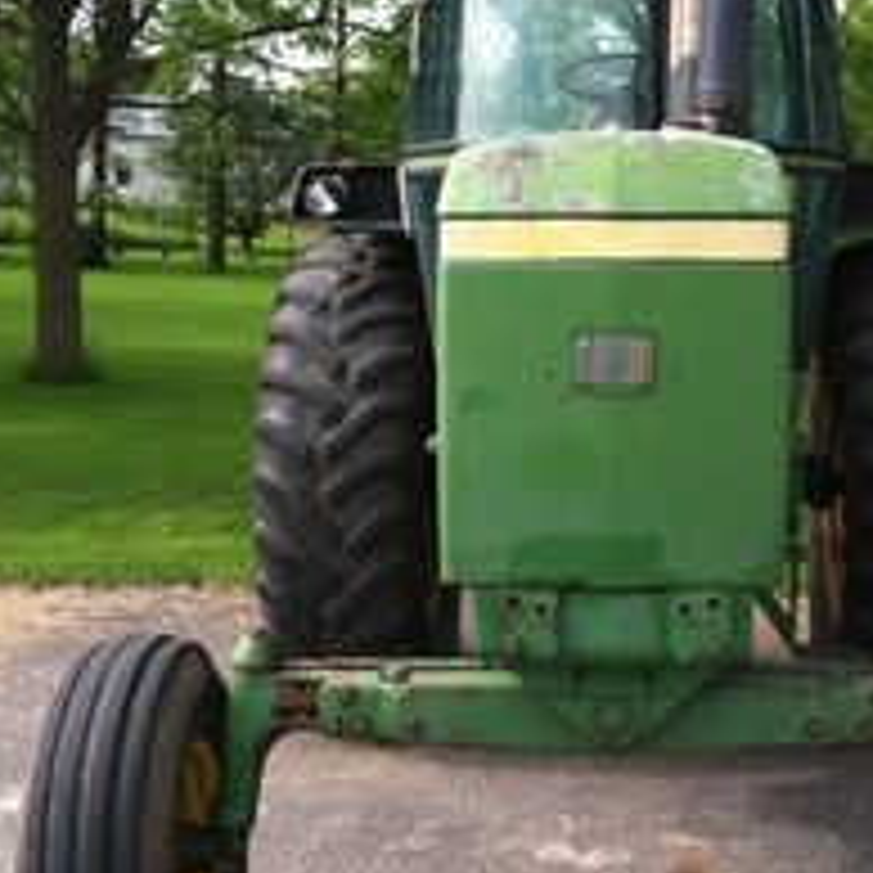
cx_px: 632
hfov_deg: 26.2
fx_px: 1855
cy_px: 364
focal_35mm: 65
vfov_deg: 26.5
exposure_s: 1/357
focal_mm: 3.85
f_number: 2.8
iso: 80
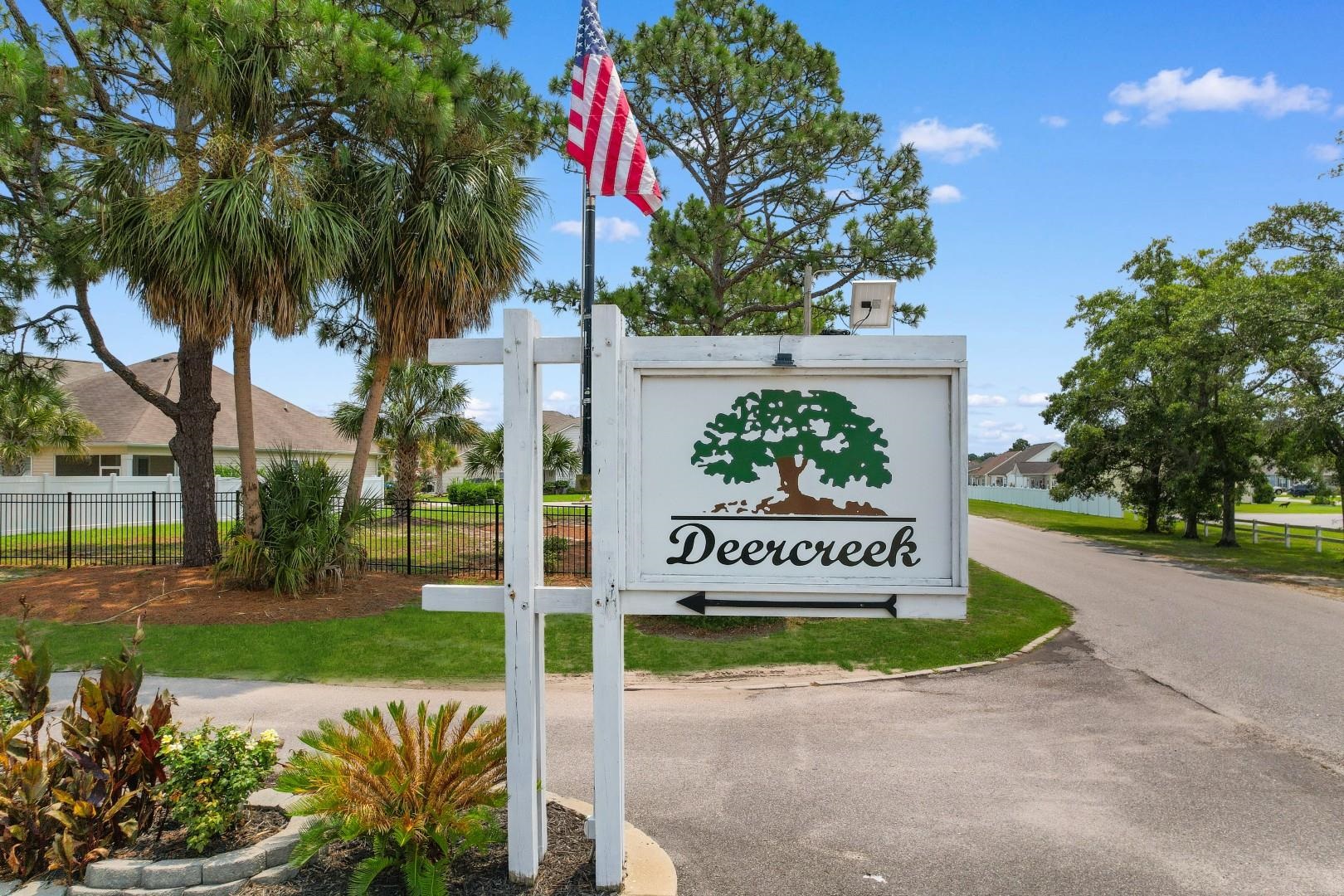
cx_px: 672
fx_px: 821
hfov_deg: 78.6
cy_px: 448
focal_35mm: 22
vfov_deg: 57.2
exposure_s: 1/640
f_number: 2.8
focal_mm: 8.38
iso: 100
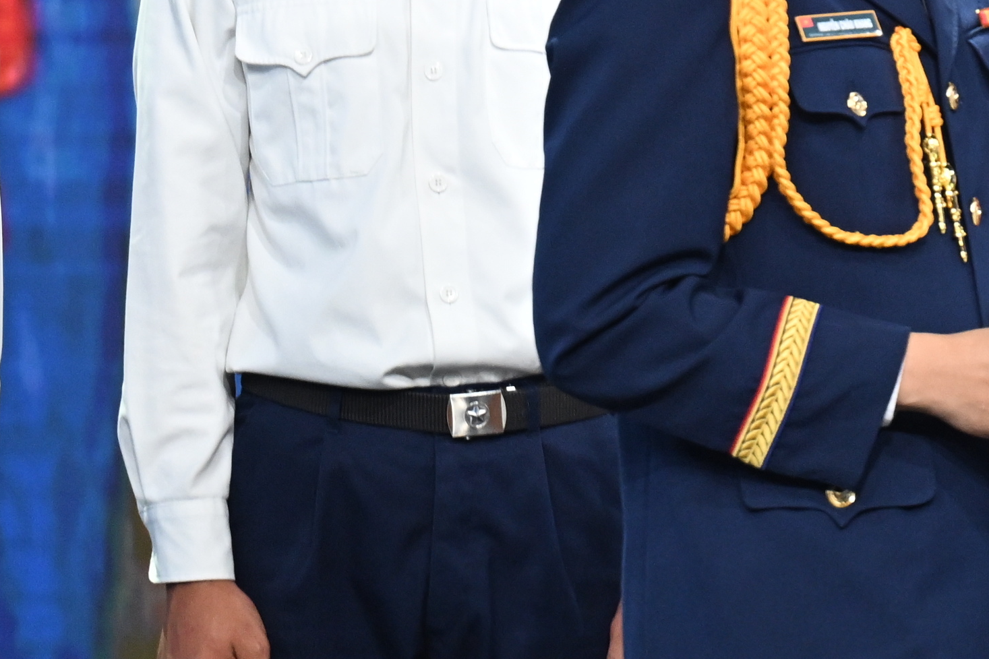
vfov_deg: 2.2
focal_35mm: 633
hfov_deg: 3.2
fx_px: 17389
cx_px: 2058
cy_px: -101
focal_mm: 150
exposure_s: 1/320
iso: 1250
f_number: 2.8
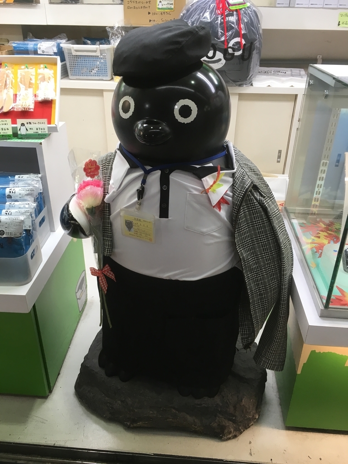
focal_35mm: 29
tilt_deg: -28.4
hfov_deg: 48.2
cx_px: 174
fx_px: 389
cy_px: 232
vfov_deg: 61.7
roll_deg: -0.3
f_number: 2.2
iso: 32
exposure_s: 1/33
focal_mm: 4.15
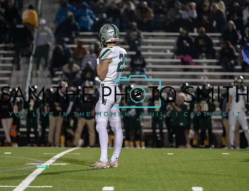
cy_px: 97
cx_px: 110
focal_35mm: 267
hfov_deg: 7.4
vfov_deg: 5.7
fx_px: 1935
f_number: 2.8
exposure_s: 1/1250
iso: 2500
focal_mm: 200
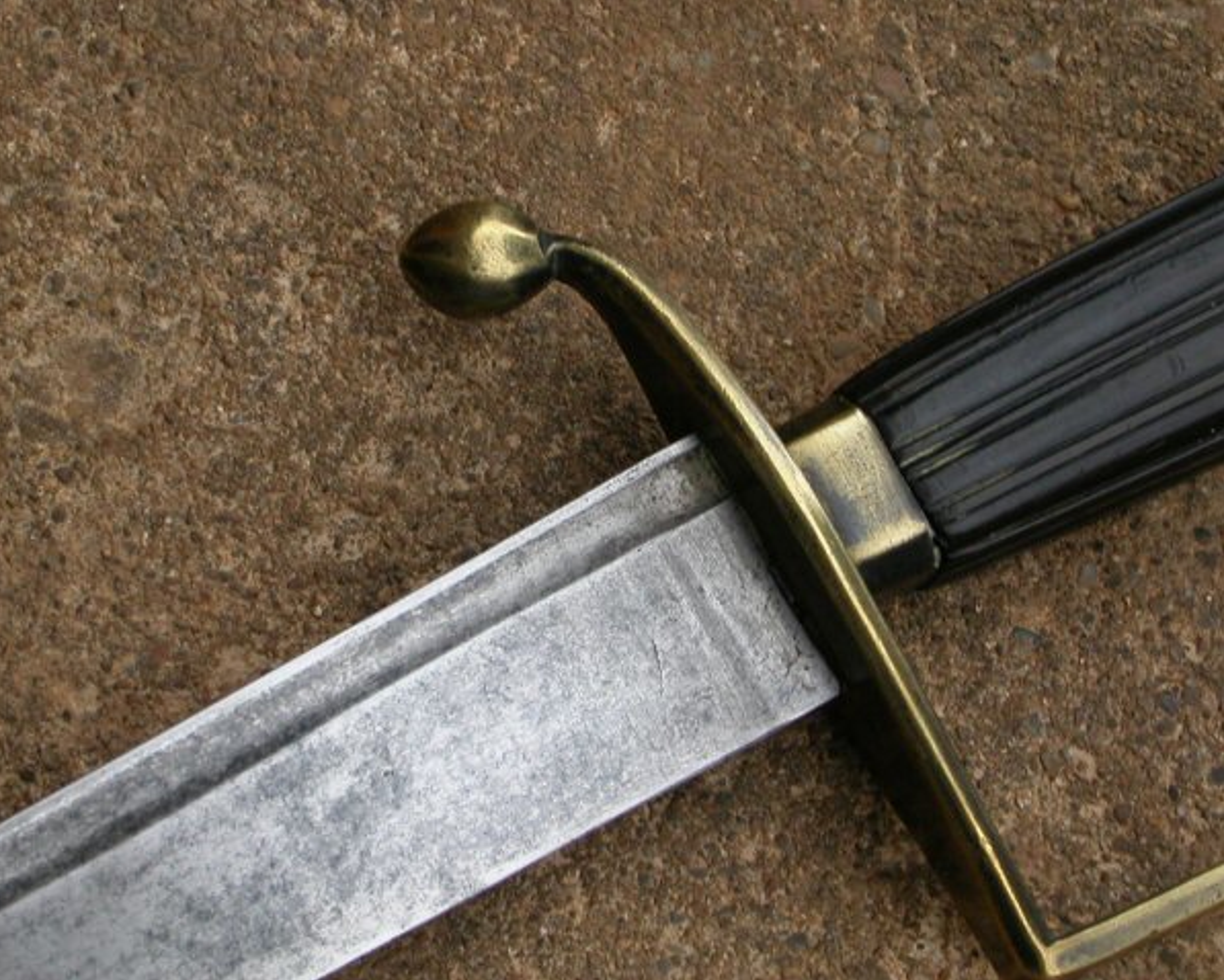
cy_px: 490
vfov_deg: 16.9
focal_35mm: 91
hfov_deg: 21.0
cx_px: 572
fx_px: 3298
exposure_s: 1/95.2
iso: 100
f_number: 4.3
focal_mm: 13.3
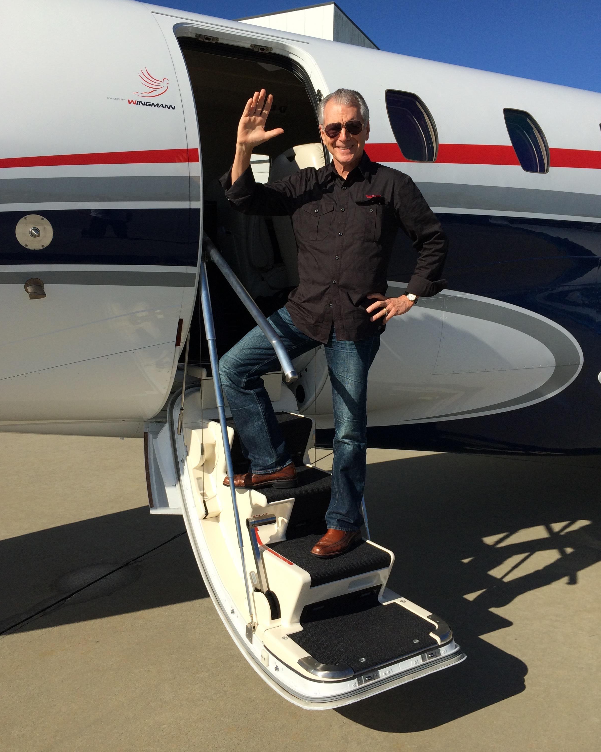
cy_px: 353
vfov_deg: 55.6
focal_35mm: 32
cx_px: 298
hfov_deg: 45.8
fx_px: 712
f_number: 2.2
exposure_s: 1/3165
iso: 32
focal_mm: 4.12
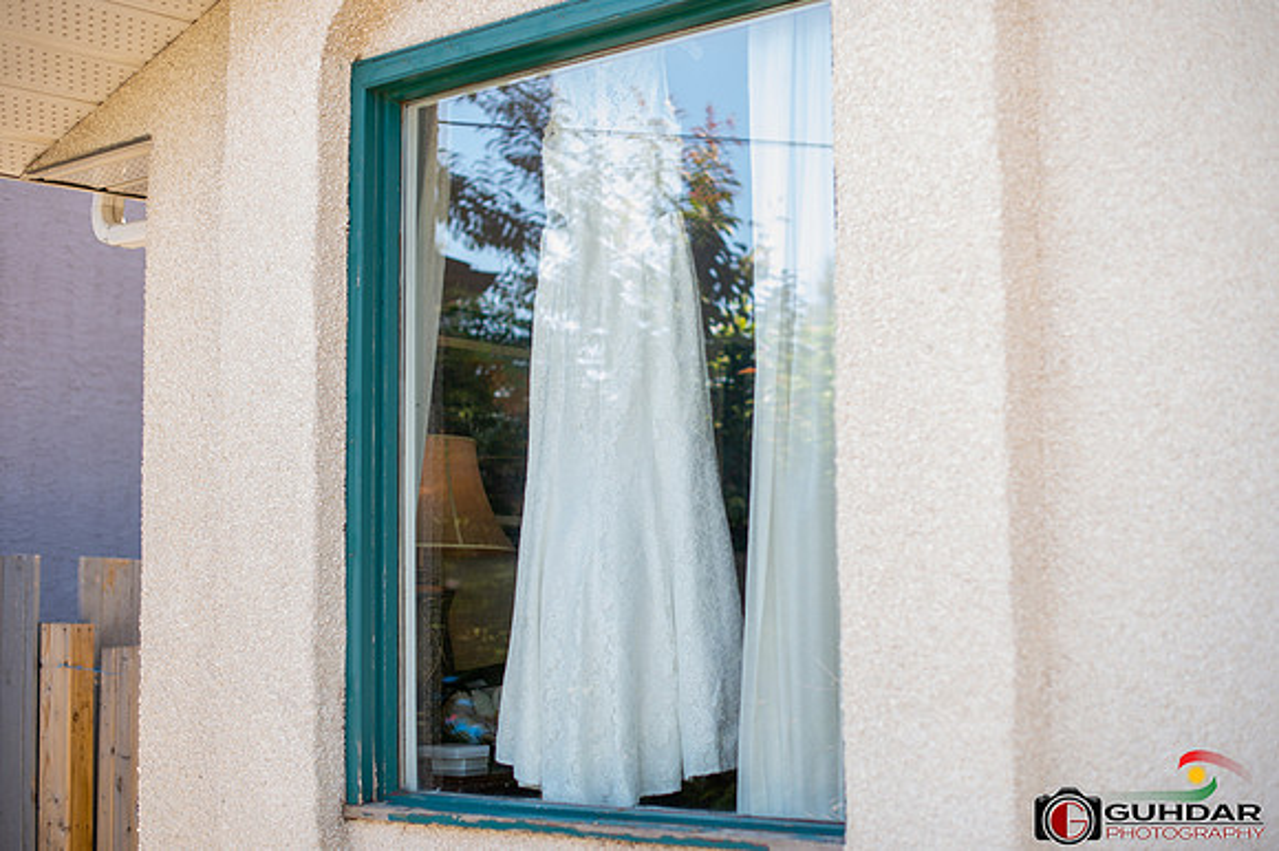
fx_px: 1917
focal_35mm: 54
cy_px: 426
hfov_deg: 36.9
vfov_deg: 25.0
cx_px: 640
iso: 100
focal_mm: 50
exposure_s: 1/160
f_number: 2
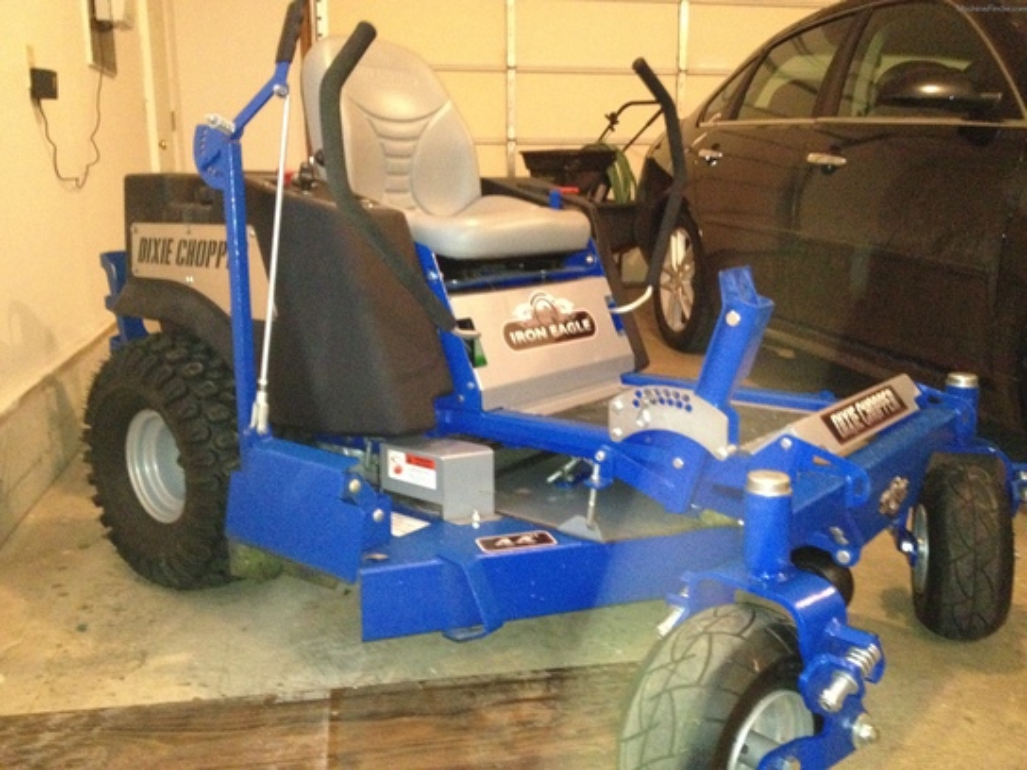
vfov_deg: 40.7
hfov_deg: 52.6
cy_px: 385
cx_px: 514
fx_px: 1038
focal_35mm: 35
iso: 640
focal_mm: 4.28
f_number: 2.4
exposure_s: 1/16
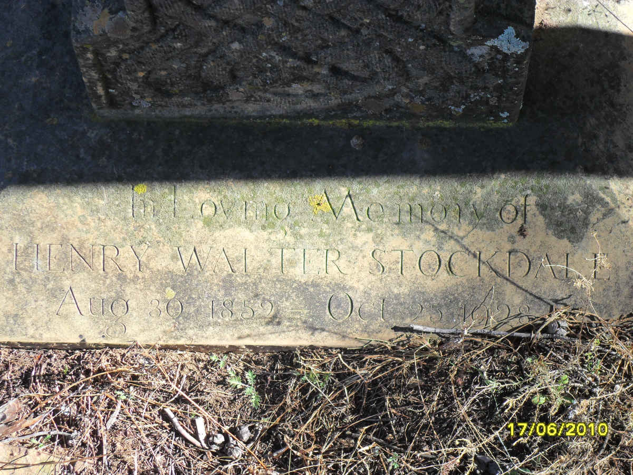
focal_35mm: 74
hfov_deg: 26.3
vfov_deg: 19.9
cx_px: 316
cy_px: 238
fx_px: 1353
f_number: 3.9
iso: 100
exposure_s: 1/180
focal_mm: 13.2
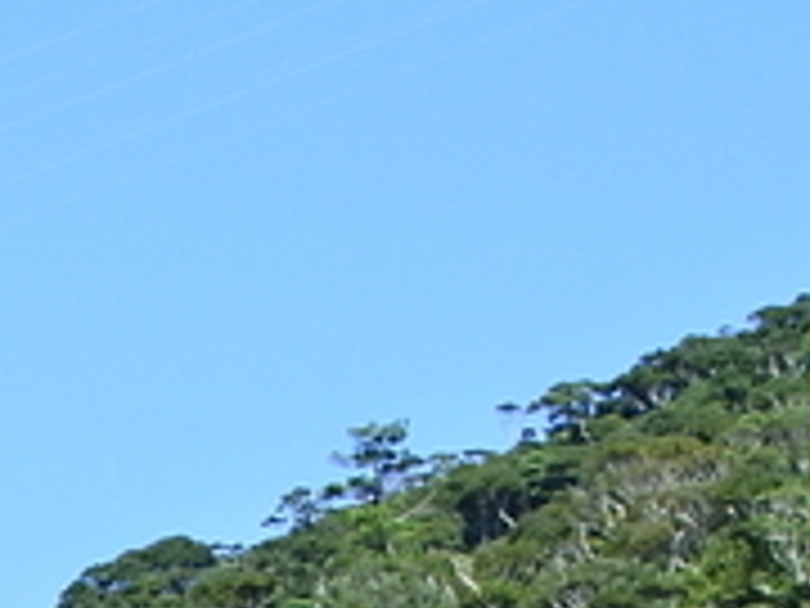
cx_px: -882
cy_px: 1702
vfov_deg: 4.6
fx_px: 7347
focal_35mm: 314
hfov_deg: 6.1
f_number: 4
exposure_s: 1/800
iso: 160
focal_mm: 18.5
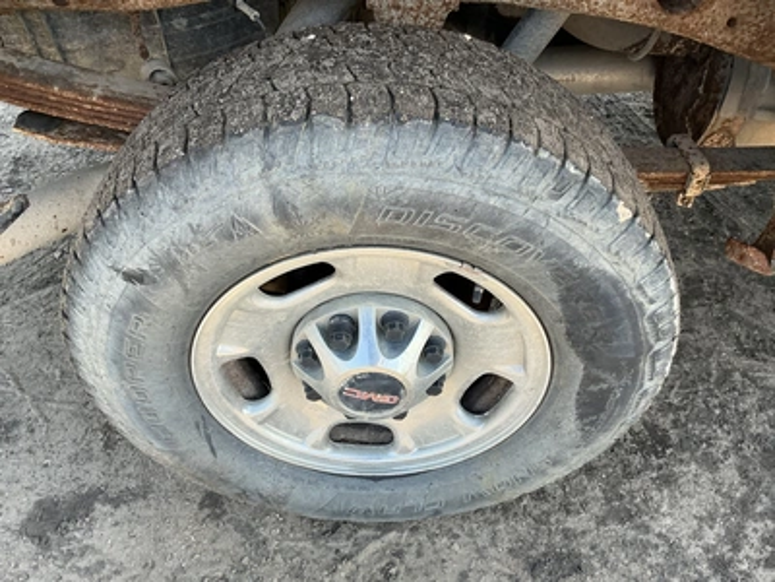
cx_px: 388
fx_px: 627
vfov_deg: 49.7
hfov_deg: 63.4
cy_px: 291
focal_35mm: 28
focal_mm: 3
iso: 25
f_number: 1.8
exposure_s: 1/183
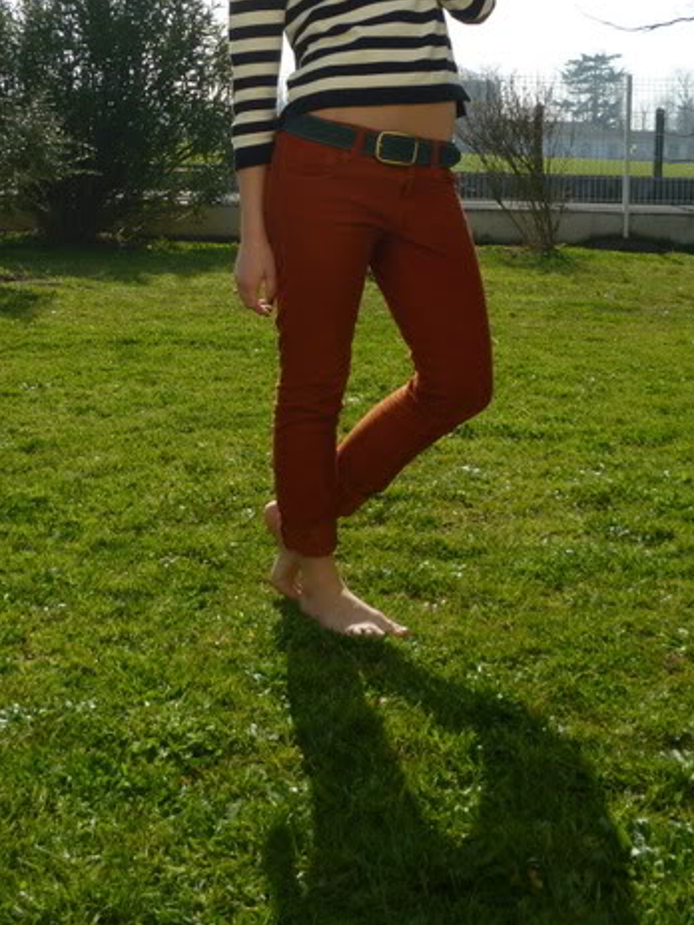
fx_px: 1337
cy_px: 211
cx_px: 247
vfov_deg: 37.1
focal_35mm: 50
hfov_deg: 29.0
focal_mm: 5.2
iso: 80
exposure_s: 1/640
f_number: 4.5
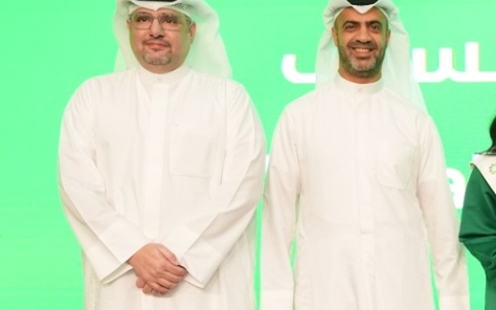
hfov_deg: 24.6
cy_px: 300
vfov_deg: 16.0
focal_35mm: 80
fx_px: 1081
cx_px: 502
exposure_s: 1/200
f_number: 4
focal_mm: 31
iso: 1250
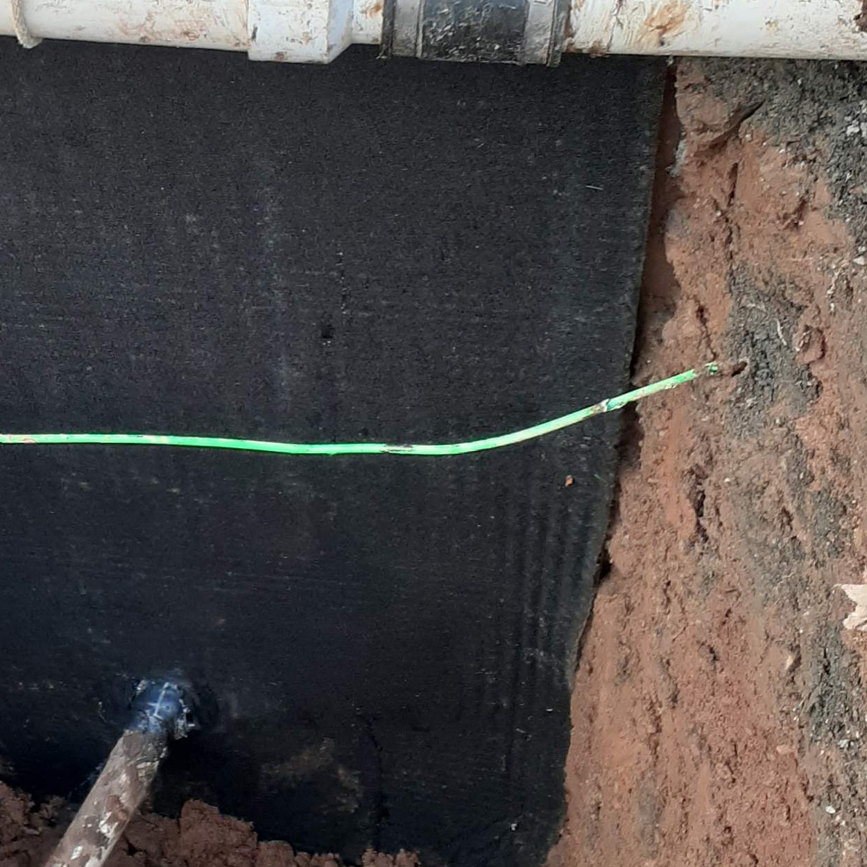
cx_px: -3
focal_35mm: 77
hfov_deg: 21.7
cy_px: 282
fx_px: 2182
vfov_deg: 22.4
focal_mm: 3.6
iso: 50
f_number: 1.9
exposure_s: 1/120
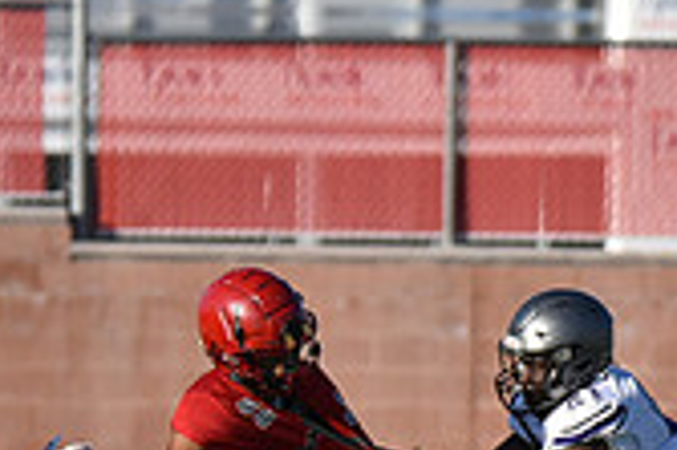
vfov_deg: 1.5
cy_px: 464
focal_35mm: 904
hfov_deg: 2.3
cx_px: 182
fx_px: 16983
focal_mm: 260
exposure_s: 1/4000
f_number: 5.6
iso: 640
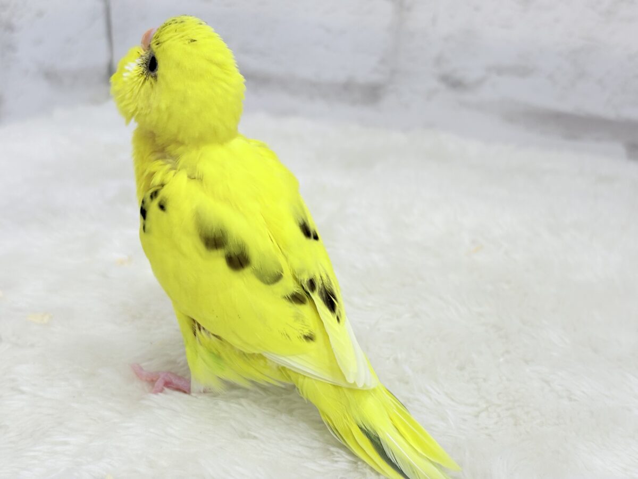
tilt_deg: -21.0
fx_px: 958
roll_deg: -0.4
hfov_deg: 36.8
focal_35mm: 52
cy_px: 240
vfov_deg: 28.0
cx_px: 319
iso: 50
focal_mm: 5.96
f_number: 1.6
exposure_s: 1/100
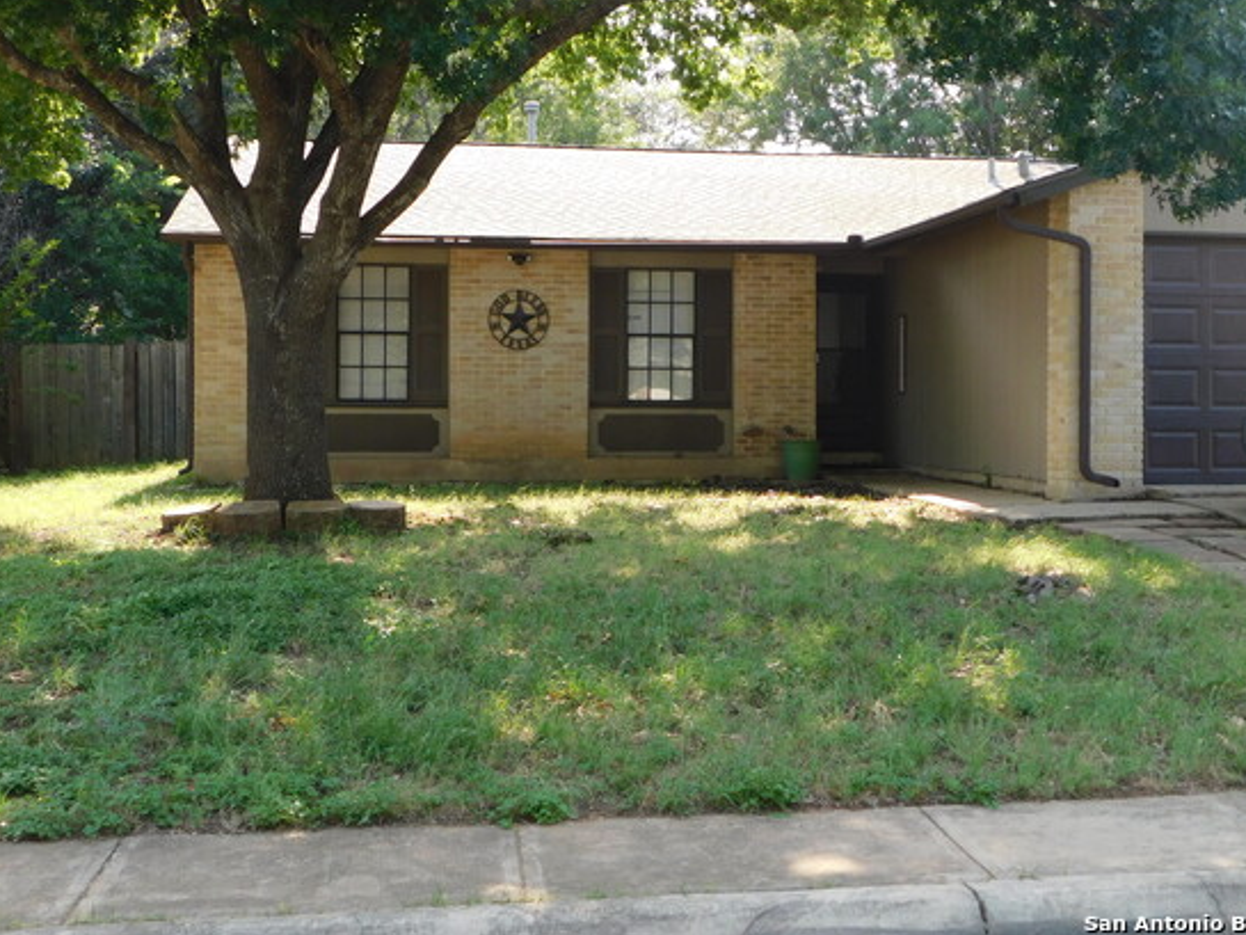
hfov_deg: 40.3
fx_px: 1692
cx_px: 725
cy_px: 389
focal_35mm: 47
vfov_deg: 30.8
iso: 125
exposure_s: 1/200
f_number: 3.6
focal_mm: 7.1
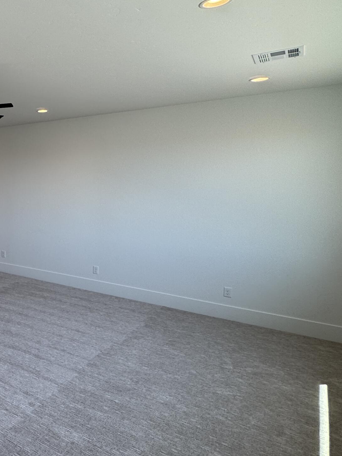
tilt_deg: -4.0
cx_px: -77
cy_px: 211
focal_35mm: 29
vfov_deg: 61.6
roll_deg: -0.4
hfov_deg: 36.2
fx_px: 382
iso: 40
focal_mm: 2.22
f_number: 2.2
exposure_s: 1/135
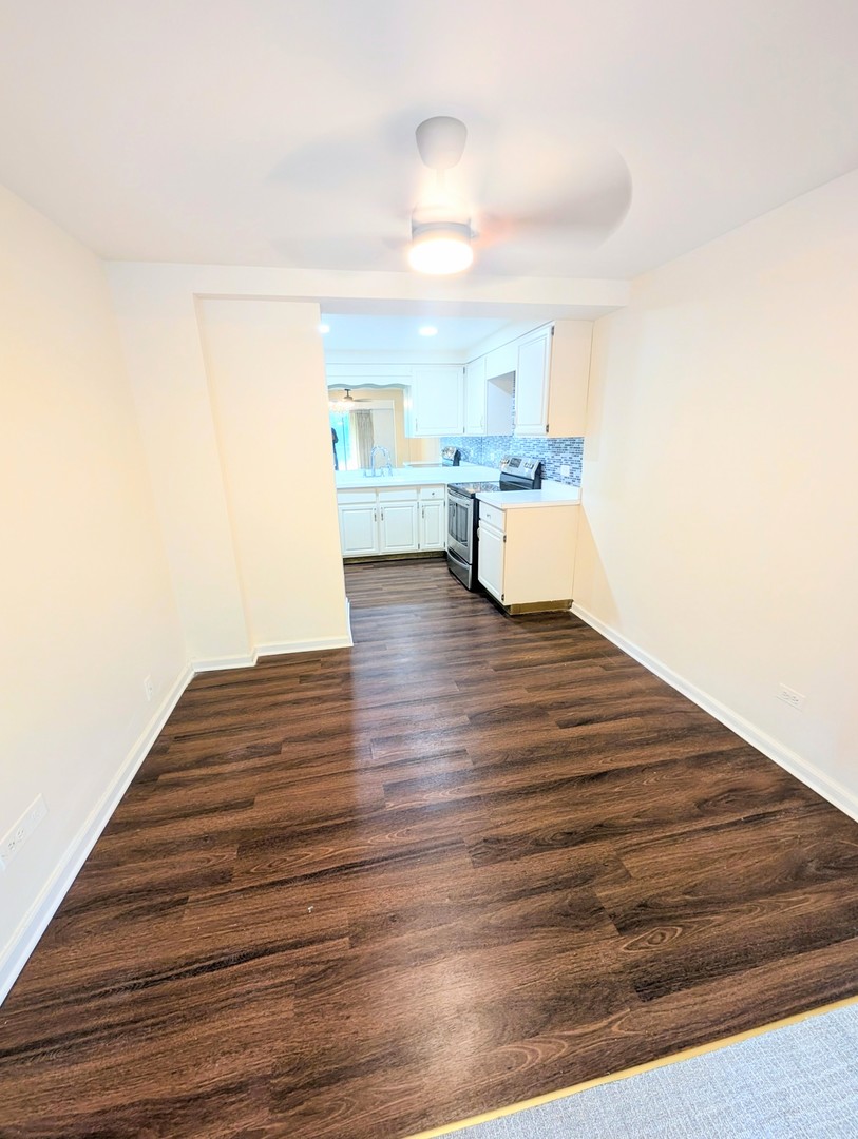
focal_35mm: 12
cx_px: 429
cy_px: 570
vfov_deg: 110.5
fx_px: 396
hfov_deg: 94.6
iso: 76
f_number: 1.7
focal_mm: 2.02
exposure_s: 1/24
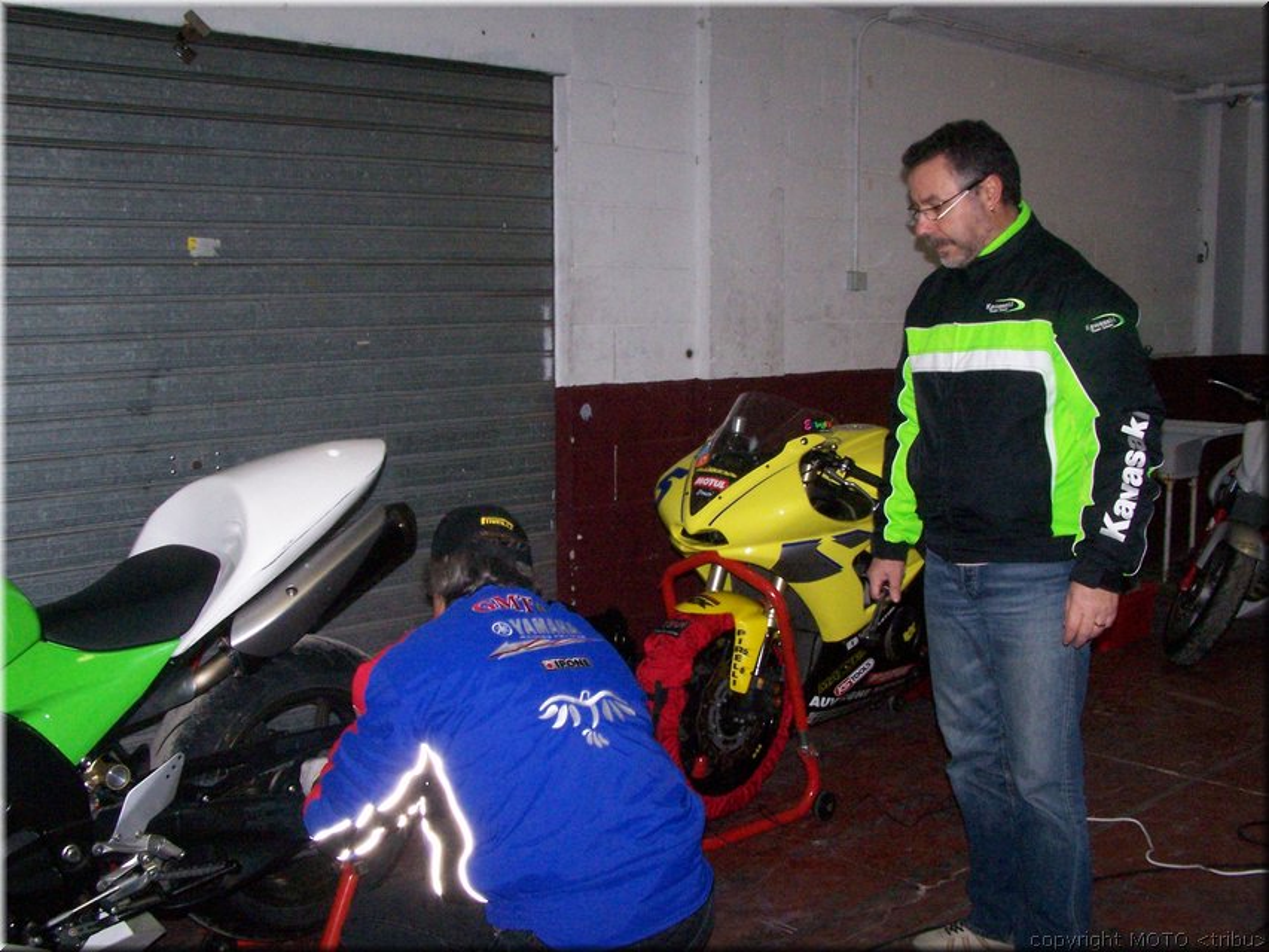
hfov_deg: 49.0
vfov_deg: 37.7
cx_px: 634
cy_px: 476
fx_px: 1393
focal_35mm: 38
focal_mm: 6.3
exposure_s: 1/50
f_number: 7.1
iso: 400
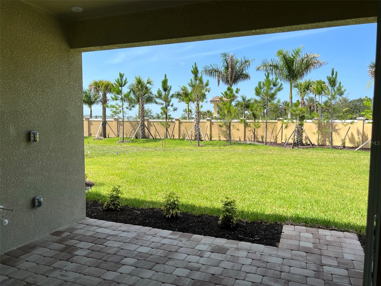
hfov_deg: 67.3
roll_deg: -0.9
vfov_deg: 53.1
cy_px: 143
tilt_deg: -5.5
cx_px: 190
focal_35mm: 26
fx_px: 286
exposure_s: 1/3077
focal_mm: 5.7
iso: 50
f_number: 1.5
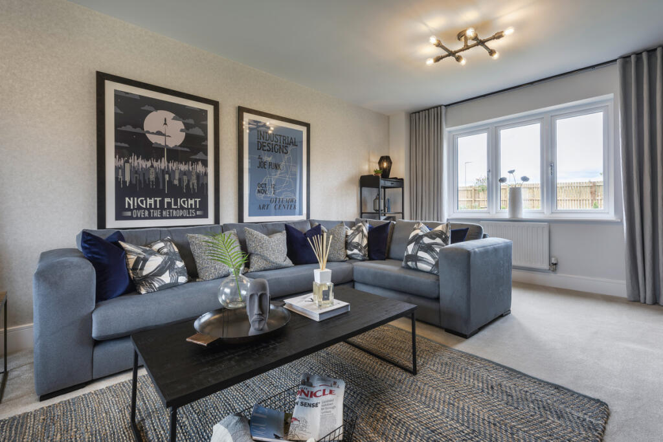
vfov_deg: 73.8
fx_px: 295
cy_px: 221
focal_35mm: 16
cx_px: 332
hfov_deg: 96.7
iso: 80
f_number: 16
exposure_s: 1/6
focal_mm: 16
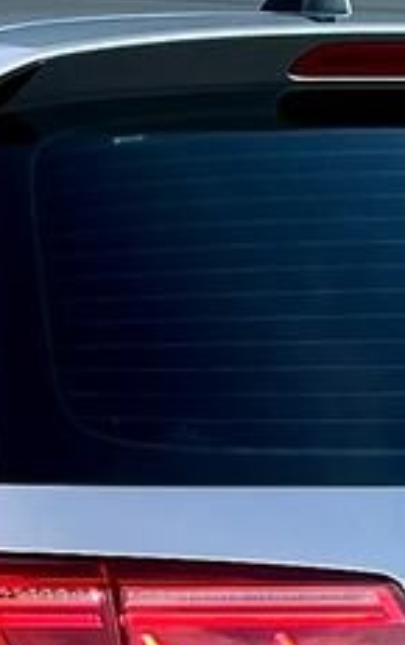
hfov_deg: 10.7
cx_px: 53
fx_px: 2148
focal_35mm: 122
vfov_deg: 16.5
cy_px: 729
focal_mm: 5.7
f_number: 1.5
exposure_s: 1/121
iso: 64
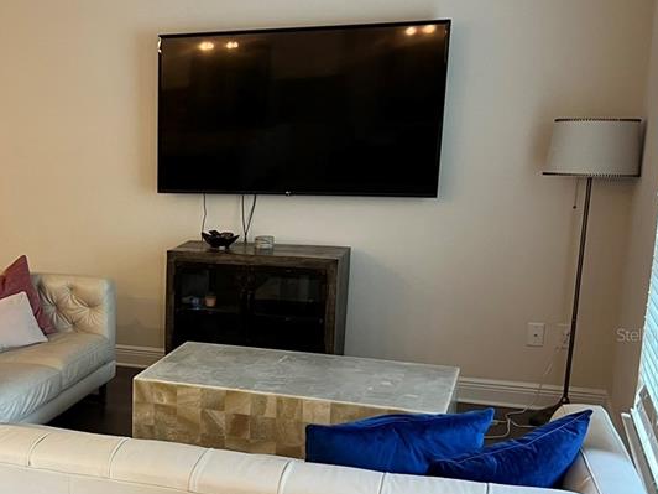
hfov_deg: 35.8
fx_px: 950
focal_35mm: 50
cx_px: 58
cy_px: 334
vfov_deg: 28.9
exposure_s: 1/60
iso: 160
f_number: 1.5
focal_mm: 5.7
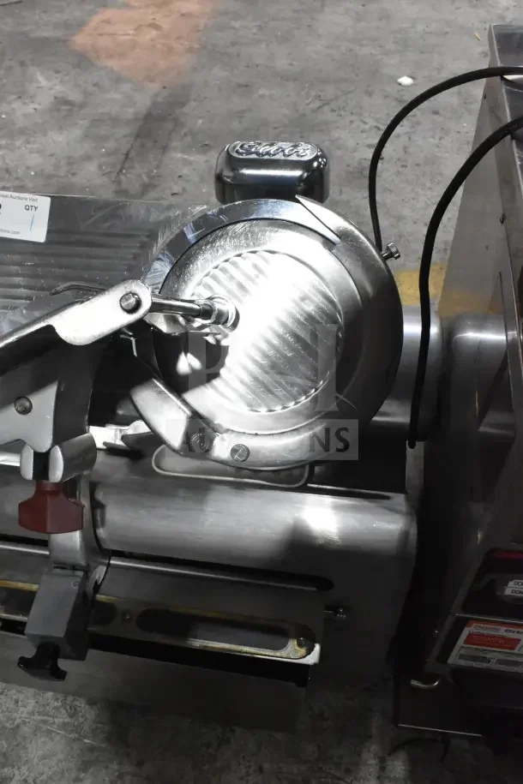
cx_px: 262
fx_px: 719
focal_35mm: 33
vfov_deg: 57.2
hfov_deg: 40.0
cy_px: 392
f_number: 11
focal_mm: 22
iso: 6400
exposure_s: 1/320
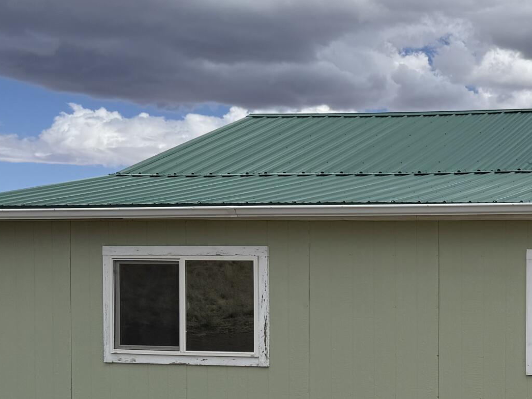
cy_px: 332
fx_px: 1075
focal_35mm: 70
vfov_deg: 20.7
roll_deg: -0.4
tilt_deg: -2.4
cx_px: 652
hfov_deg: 24.9
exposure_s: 1/8130
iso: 80
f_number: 1.78
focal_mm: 6.76
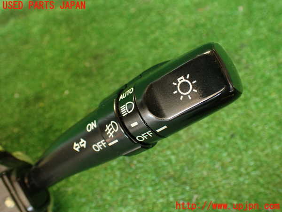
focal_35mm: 32
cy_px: 106
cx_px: 141
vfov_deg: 44.2
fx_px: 261
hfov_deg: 56.8
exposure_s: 1/30
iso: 320
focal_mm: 5.79
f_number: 2.4
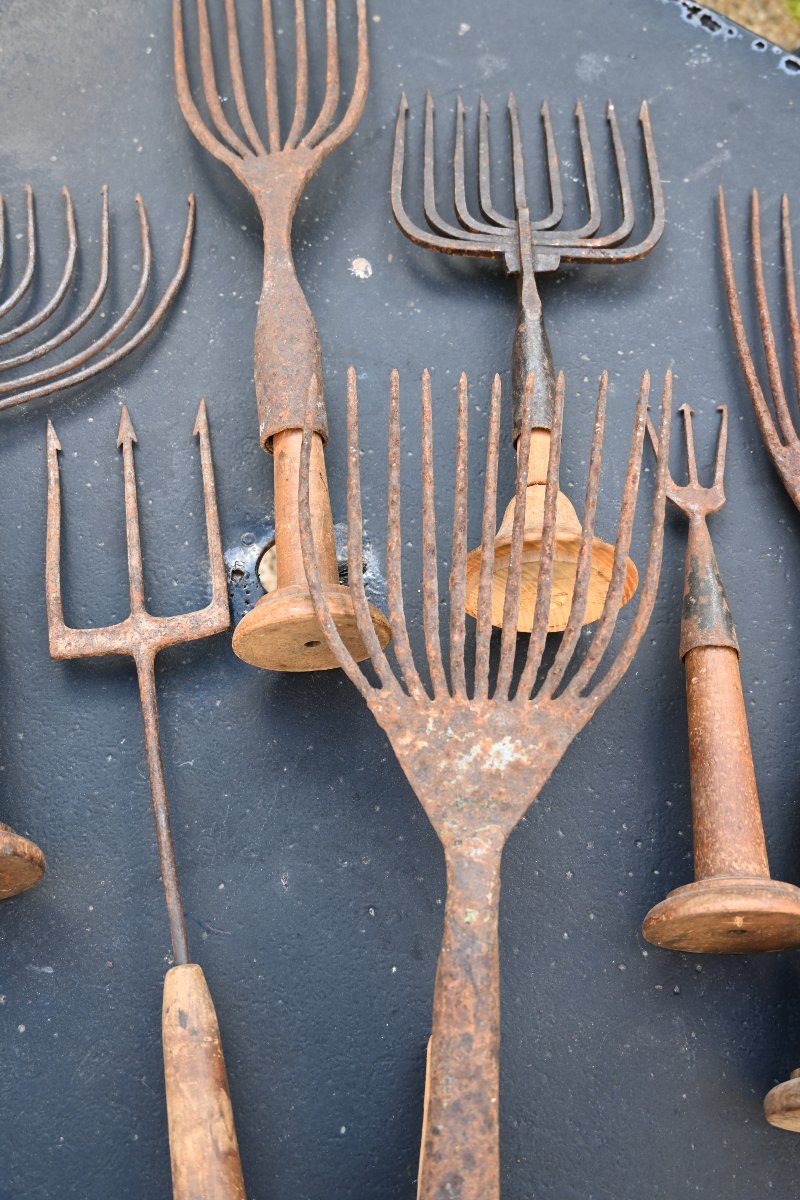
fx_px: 1200
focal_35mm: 36
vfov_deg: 53.1
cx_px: 400
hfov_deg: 36.9
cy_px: 600
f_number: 4
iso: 360
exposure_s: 1/250
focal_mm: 24
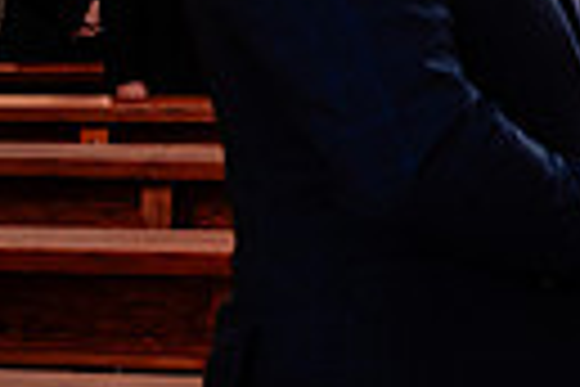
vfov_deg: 8.6
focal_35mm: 157
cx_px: 967
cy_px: -101
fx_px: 2529
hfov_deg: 12.2
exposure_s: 1/200
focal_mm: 35
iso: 800
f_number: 5
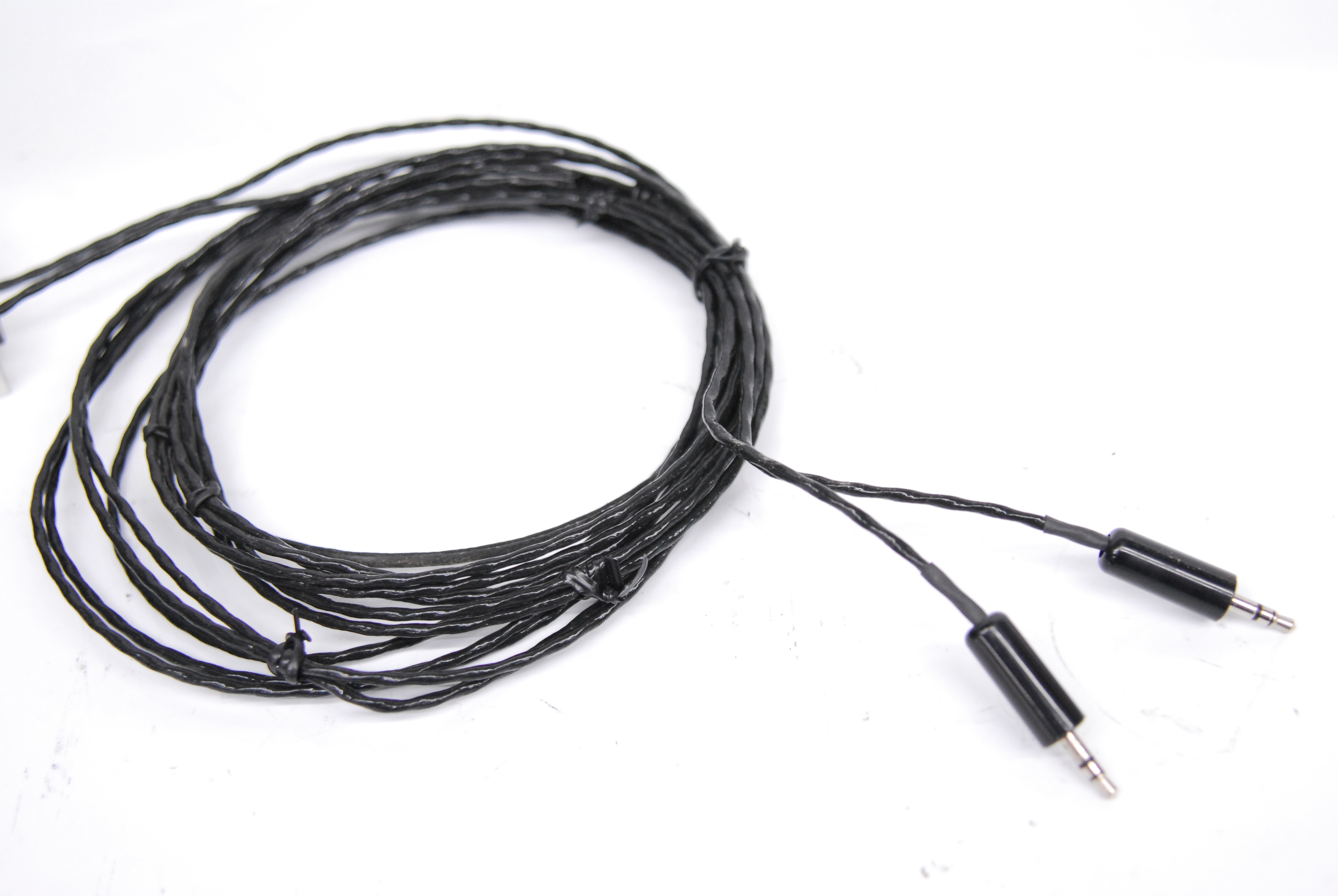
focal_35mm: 52
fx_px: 1954
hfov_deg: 37.8
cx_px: 669
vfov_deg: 25.8
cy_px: 448
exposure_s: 1/100
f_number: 3.2
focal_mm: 35
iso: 800
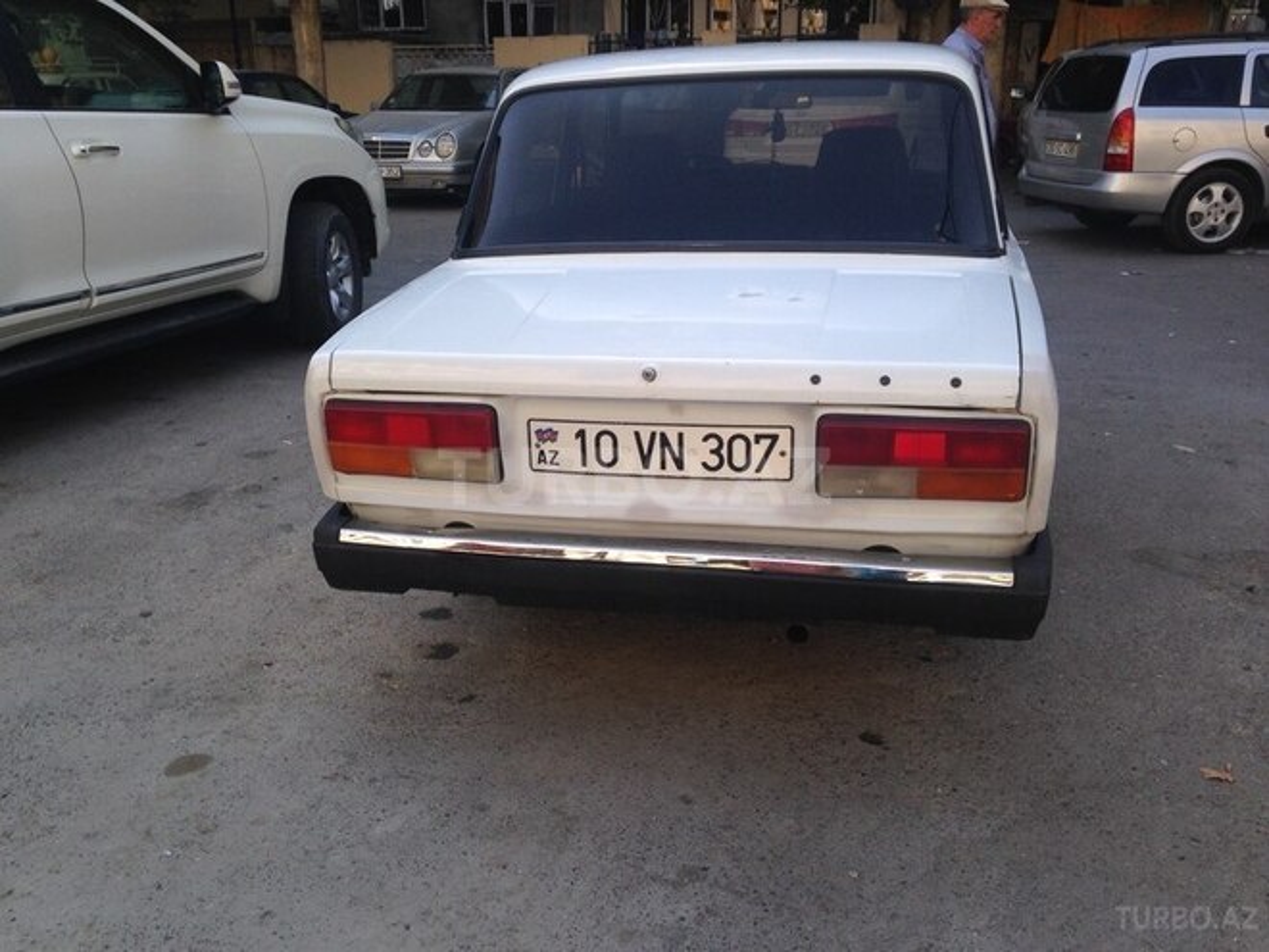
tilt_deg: -17.4
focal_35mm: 33
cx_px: 634
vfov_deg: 42.9
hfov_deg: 55.4
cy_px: 476
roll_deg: +2.5
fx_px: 1210
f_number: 2.4
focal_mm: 4.12
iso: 50
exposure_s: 1/653
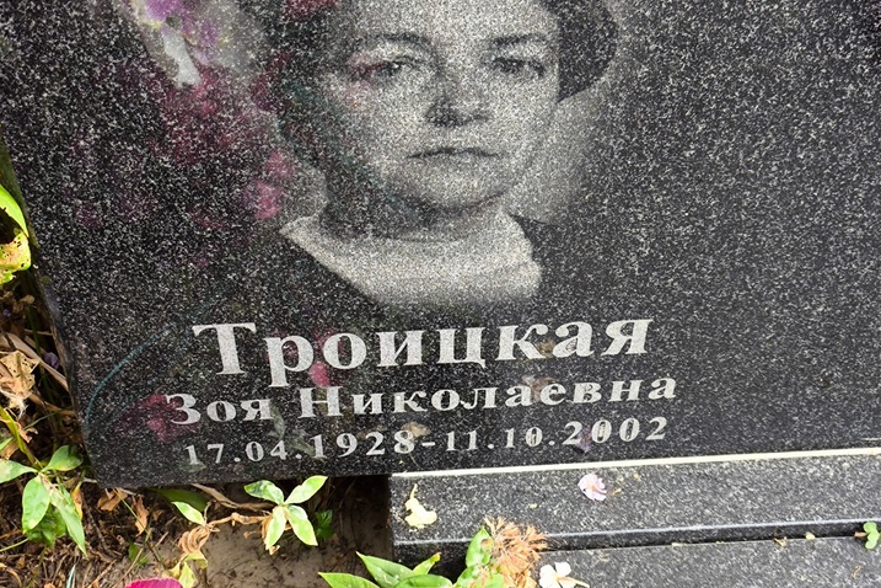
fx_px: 1419
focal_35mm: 58
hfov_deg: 34.5
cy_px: 346
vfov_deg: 23.4
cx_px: 447
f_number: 1.7
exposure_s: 1/189
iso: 50
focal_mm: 4.71
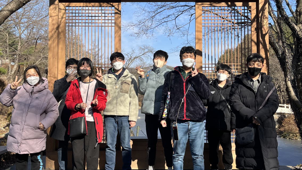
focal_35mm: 40
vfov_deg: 29.6
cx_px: 145
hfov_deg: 50.5
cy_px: 68
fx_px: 320
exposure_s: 1/2222
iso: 50
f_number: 1.6
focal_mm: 5.1
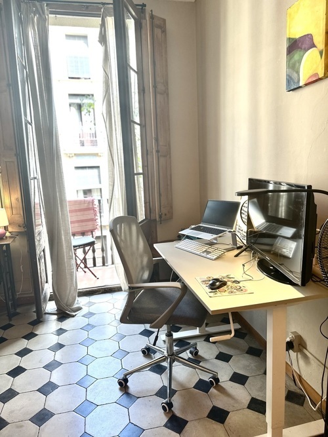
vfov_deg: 71.6
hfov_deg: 56.8
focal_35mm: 24
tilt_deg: -8.9
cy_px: 218
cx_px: 164
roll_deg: +1.3
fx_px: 303
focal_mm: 6.86
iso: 64
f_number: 1.78
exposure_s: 1/100
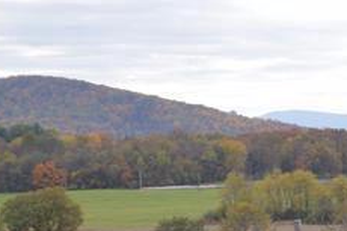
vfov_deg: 5.2
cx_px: 367
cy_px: 261
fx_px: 2514
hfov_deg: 7.9
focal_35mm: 261
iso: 110
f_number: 5.6
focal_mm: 52
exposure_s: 1/125
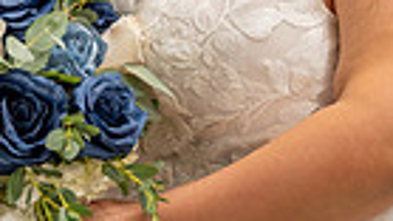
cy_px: -103
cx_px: 401
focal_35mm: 119
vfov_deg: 9.9
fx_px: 1239
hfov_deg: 17.6
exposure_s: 1/80
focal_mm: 27.2
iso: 800
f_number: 2.8
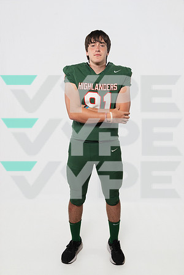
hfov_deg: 36.2
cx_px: 92
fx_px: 281
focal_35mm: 37
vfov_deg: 52.3
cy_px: 138
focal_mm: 36.7
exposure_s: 1/160
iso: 500
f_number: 8
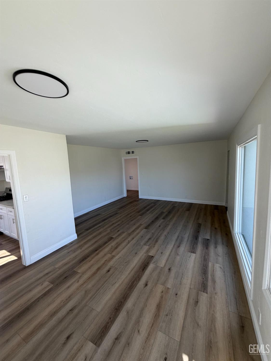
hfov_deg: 85.7
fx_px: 146
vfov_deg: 102.0
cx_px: 136
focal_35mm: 14
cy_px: 180
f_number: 2.2
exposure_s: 1/121
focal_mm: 2.22
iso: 64
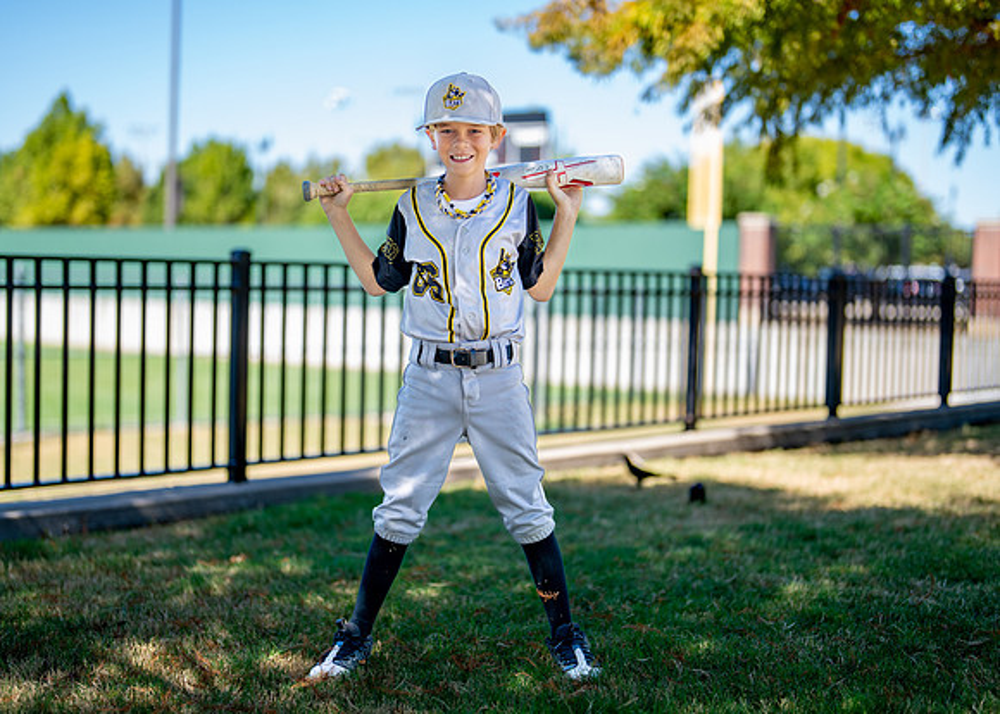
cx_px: 476
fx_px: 1689
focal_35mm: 59
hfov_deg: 33.0
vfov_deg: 23.9
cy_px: 357
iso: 100
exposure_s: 1/2000
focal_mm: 50
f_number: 1.2
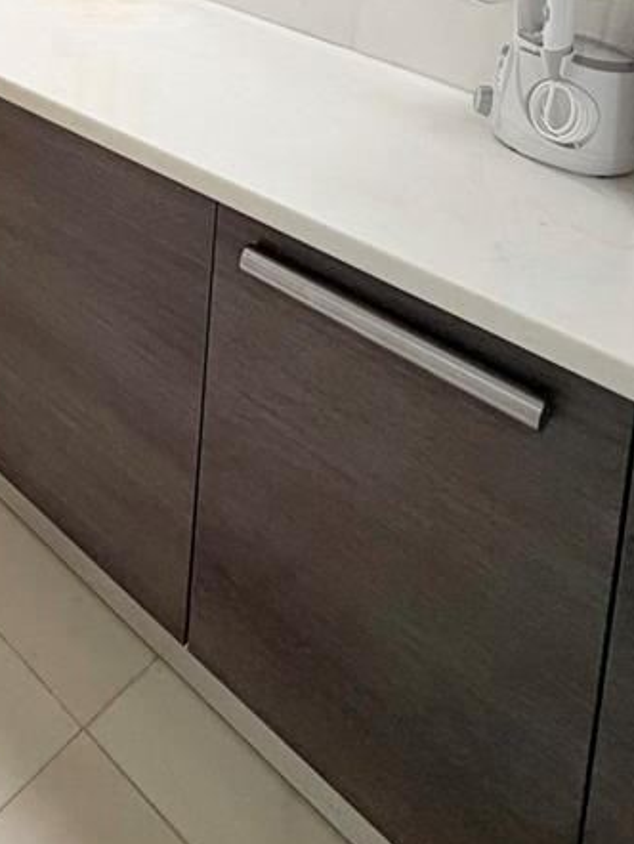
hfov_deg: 31.9
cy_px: -157
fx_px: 927
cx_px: -113
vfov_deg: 37.6
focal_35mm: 38
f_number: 2.2
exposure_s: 1/120
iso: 200
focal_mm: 2.22
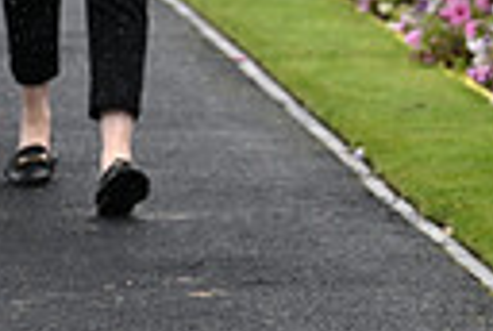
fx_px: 8373
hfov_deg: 3.4
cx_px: -23
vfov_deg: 2.3
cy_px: -344
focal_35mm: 610
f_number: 5
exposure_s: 1/2000
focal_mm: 135
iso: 1000
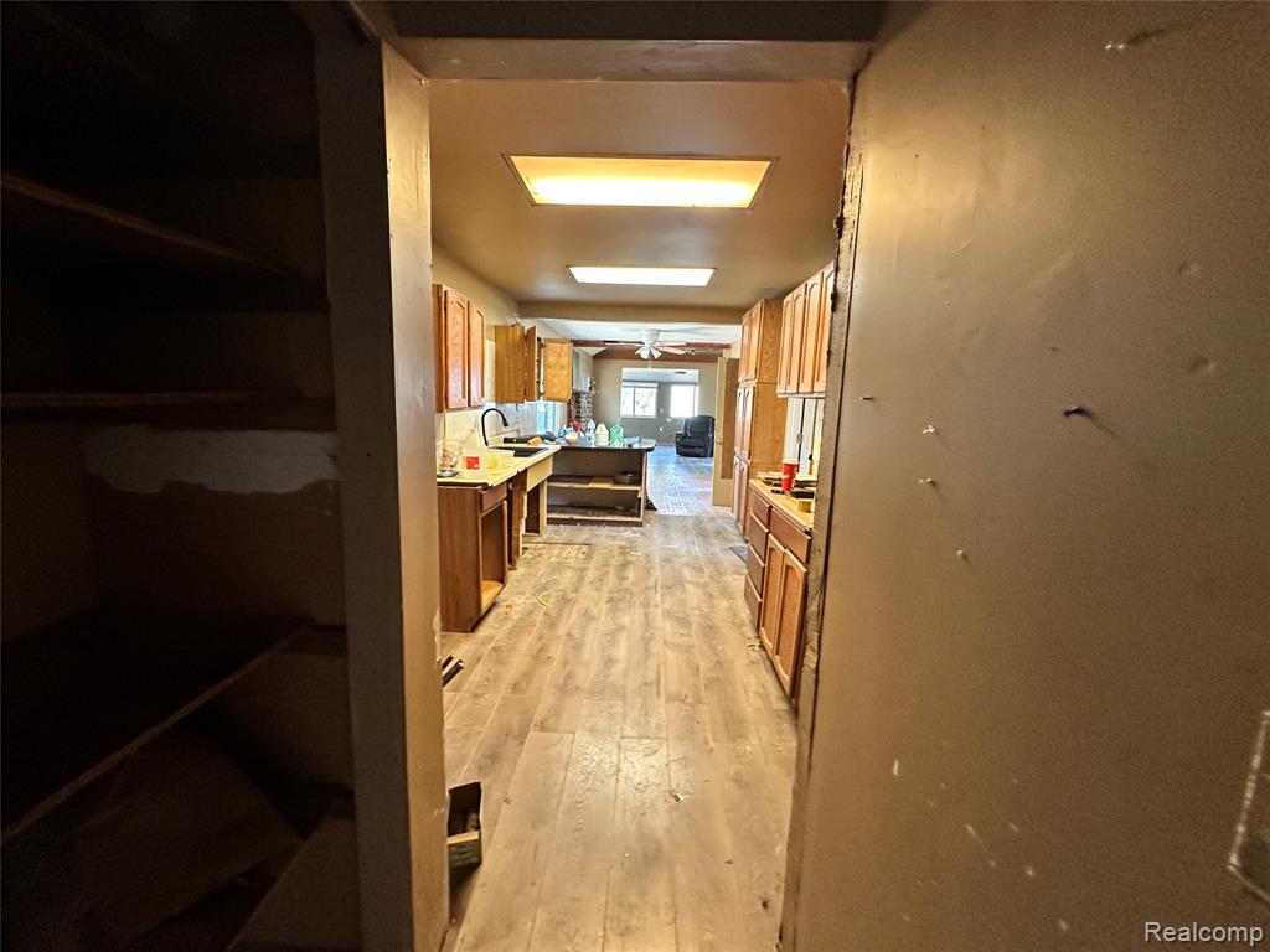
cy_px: 476
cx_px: 635
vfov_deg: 85.7
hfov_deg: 102.1
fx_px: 514
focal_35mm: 14
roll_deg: -1.4
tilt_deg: -9.8
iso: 500
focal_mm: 2.22
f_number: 2.2
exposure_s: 1/60
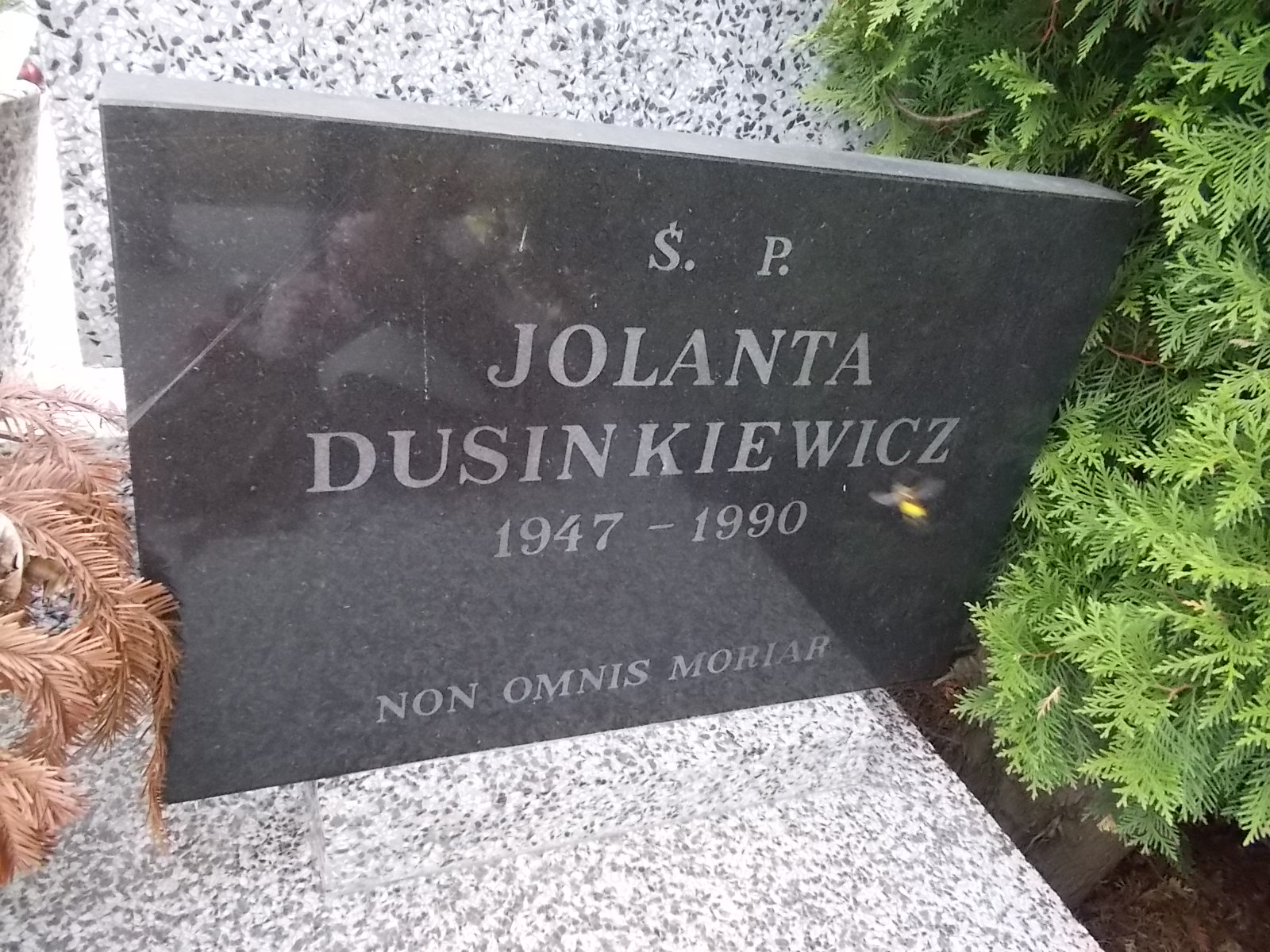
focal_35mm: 26
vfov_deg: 53.1
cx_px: 635
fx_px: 954
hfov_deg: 67.3
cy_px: 476
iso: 400
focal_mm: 4.6
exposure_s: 1/250
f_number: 3.2
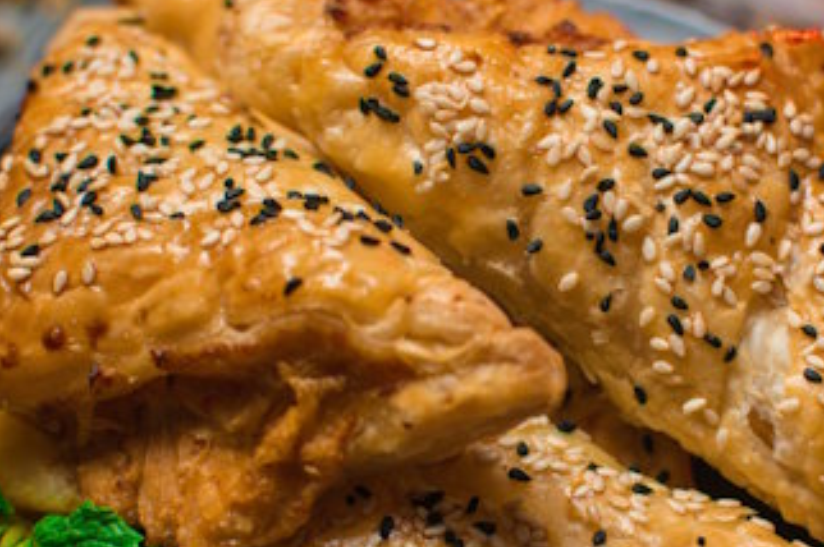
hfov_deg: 20.8
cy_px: 353
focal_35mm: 98
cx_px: 537
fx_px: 2239
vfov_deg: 13.9
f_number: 2.8
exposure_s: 1/80
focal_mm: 35
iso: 200
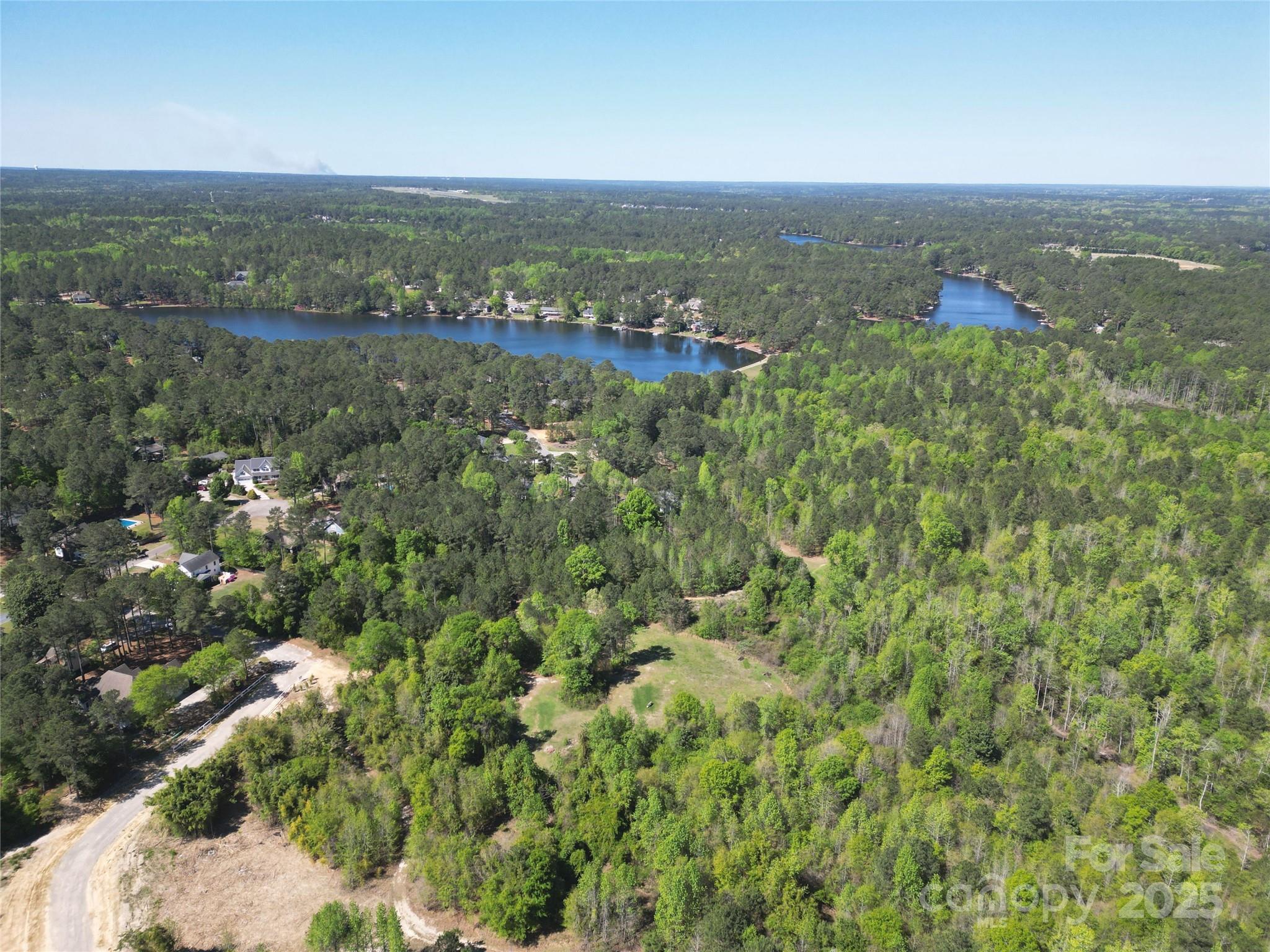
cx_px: 635
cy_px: 476
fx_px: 881
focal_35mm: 24
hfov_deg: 71.6
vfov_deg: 56.8
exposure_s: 1/2500
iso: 120
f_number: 1.7
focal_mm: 6.72
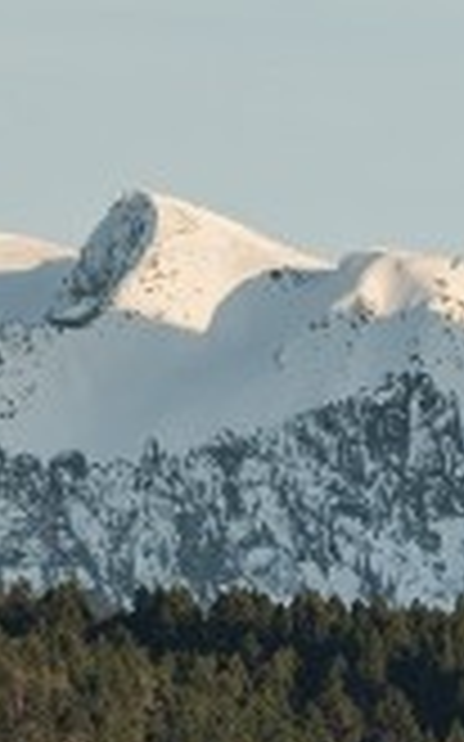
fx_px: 27379
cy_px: 306
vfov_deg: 1.6
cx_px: 1906
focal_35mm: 1352
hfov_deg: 1.0
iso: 100
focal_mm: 190
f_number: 4
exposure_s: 1/800
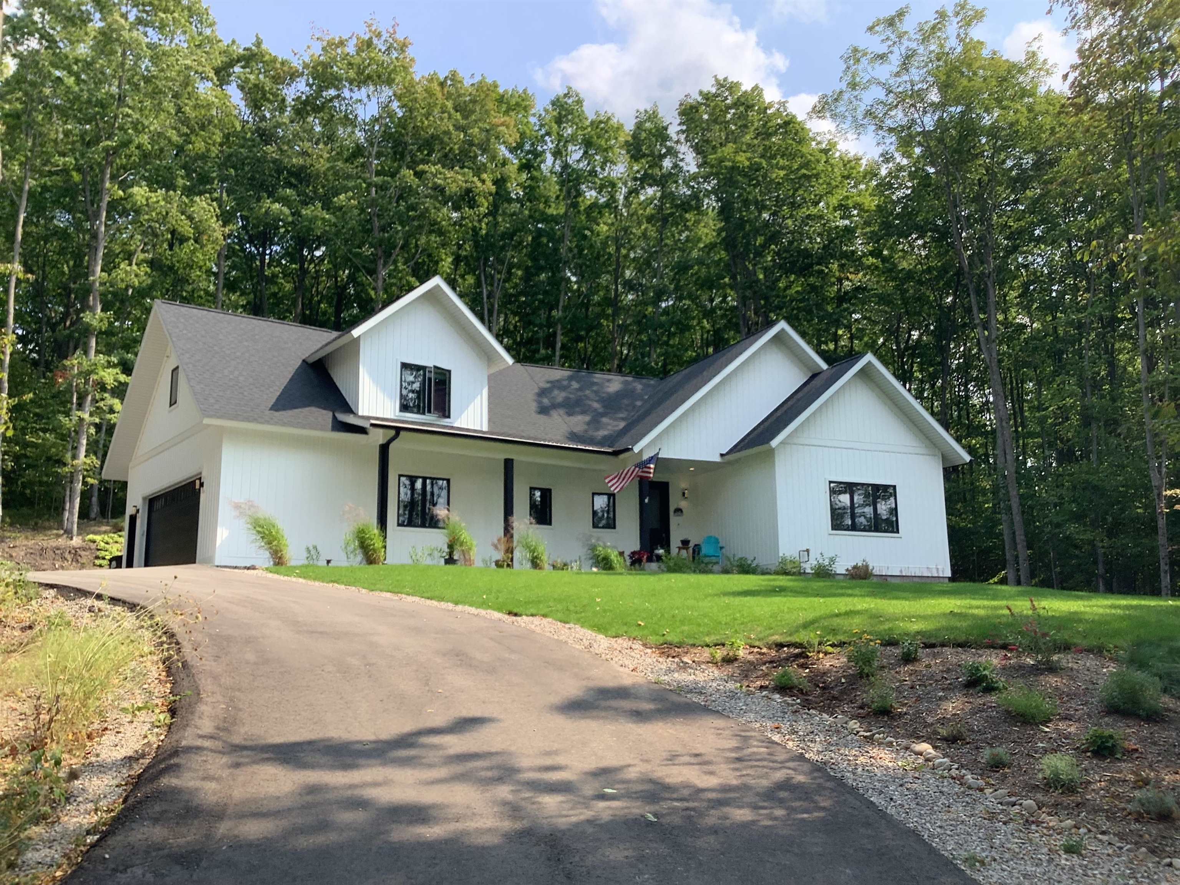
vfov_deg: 45.4
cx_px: 590
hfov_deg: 58.4
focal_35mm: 31
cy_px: 442
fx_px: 1057
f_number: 2.4
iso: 25
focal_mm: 3.3
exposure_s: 1/455
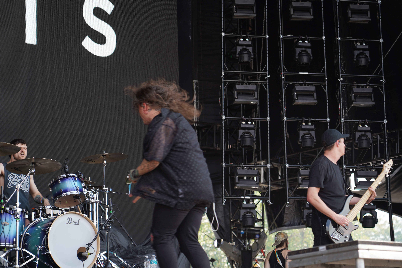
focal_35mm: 105
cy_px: 134
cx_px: 201
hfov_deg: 19.5
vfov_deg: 13.0
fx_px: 1172
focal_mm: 105
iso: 100
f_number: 4.5
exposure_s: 1/160
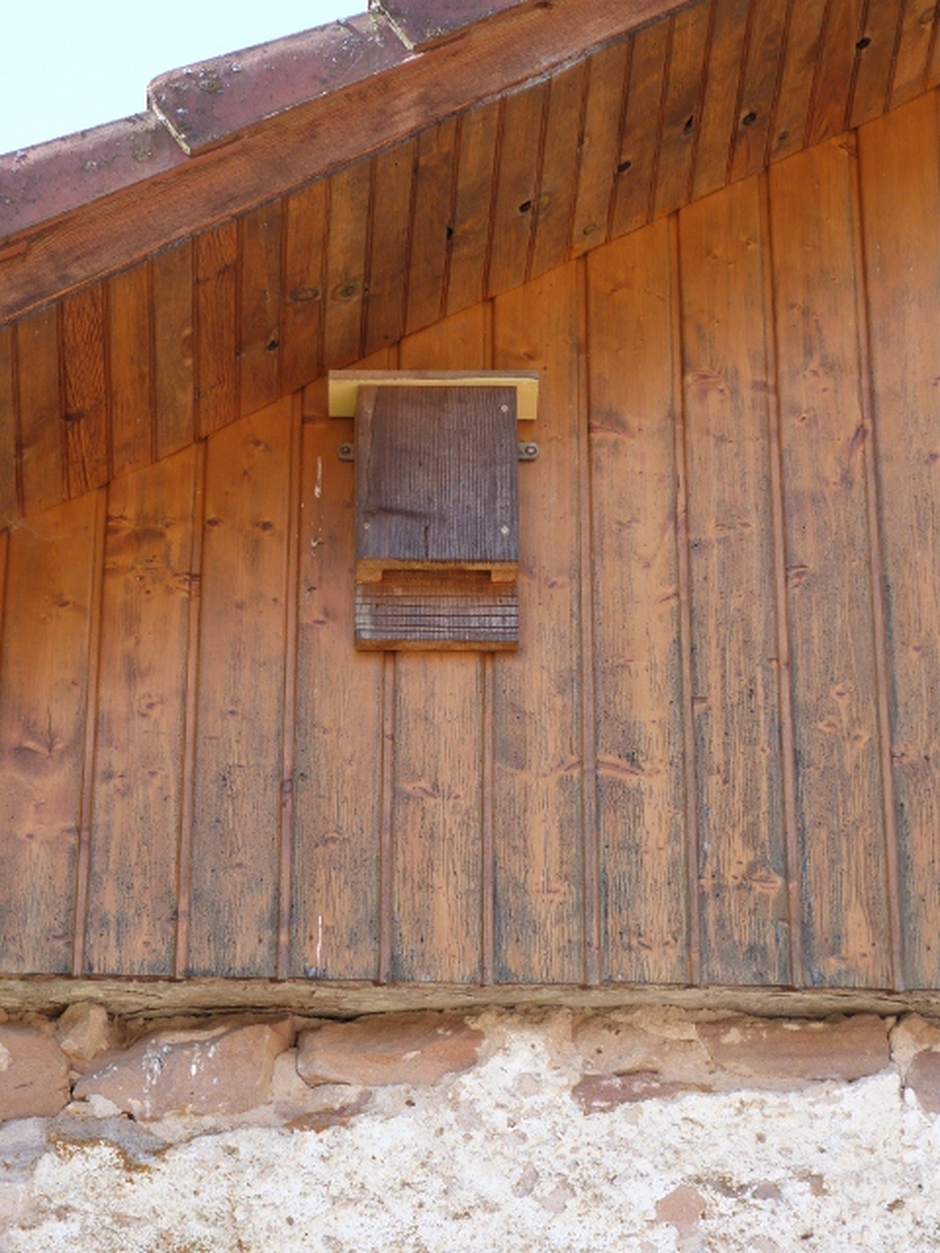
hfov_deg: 10.6
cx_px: 470
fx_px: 5069
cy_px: 626
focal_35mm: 140
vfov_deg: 14.1
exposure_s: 1/125
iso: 100
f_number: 3.6
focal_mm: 25.4
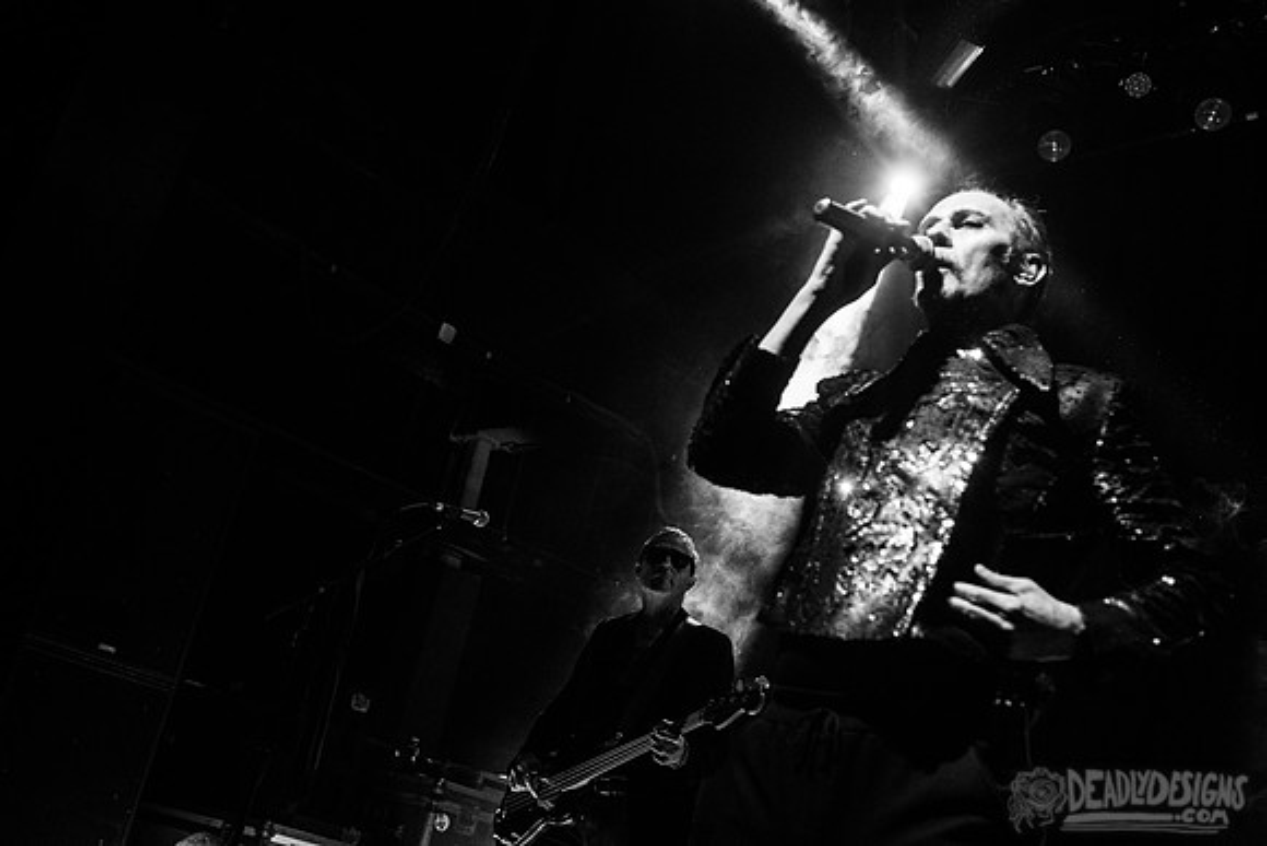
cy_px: 349
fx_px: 1448
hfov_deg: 47.3
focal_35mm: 41
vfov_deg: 32.5
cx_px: 634
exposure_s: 1/125
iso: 3200
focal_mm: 35
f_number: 3.2
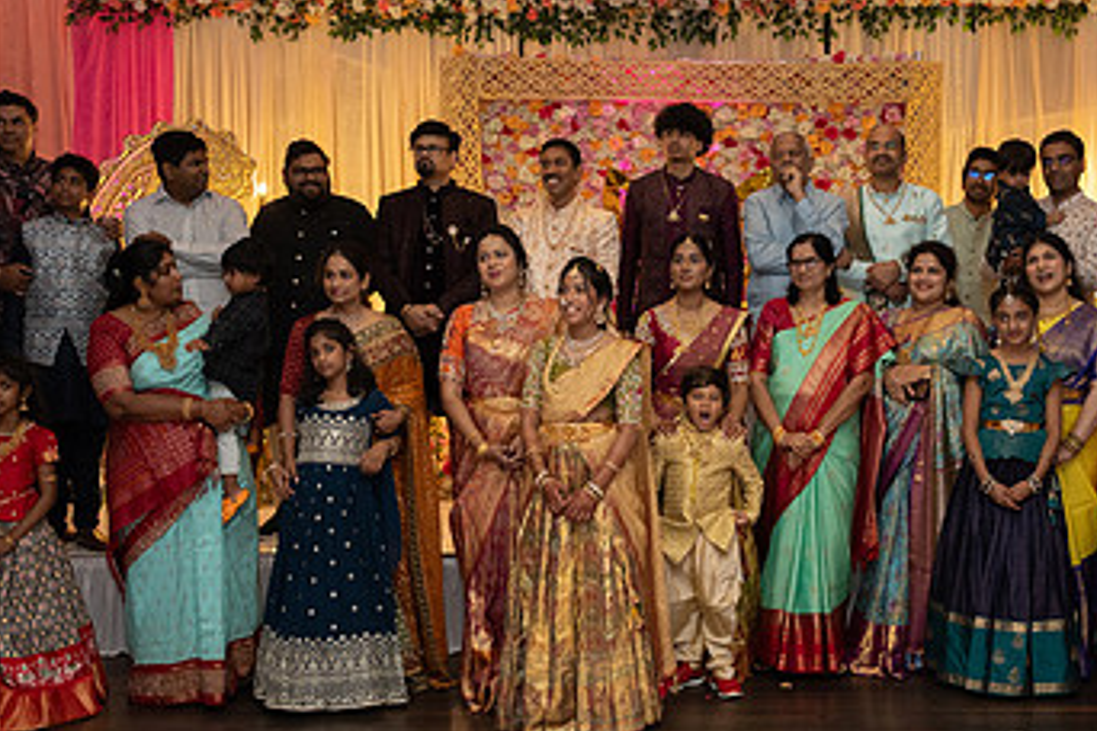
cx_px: 661
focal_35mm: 51
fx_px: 1554
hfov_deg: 38.7
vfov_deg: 26.5
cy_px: 386
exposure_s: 1/160
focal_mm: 29.5
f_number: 4
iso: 1250
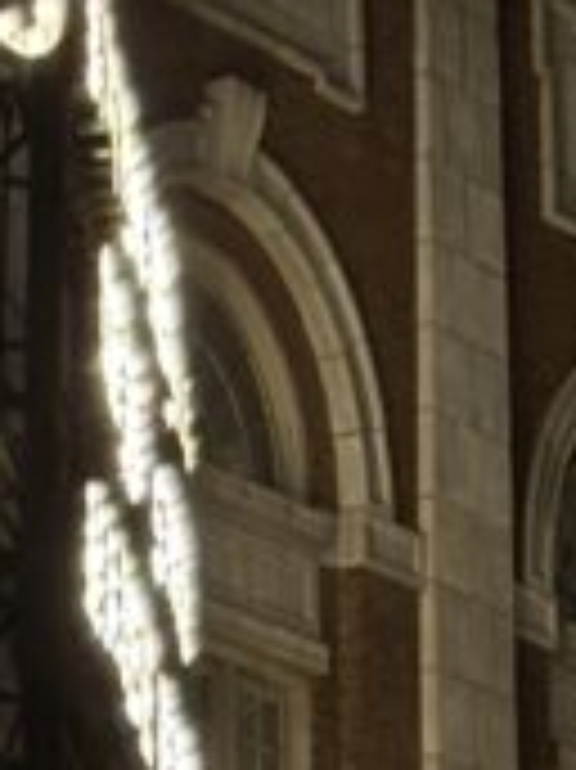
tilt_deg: +10.9
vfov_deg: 6.2
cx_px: -1120
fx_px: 6931
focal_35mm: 312
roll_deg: -1.6
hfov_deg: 4.6
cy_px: 1292
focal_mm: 5.96
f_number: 1.6
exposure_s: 1/40
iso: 160
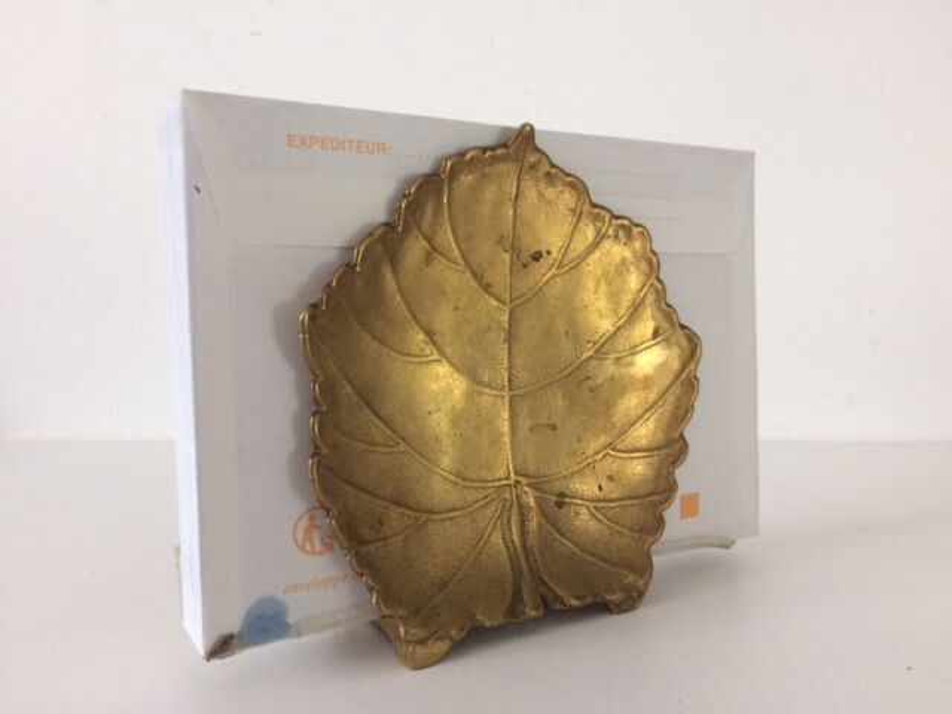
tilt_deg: -6.8
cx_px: 476
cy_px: 357
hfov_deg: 61.7
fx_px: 798
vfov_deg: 48.2
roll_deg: -0.8
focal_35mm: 29
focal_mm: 4.15
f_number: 2.2
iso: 200
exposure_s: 1/33
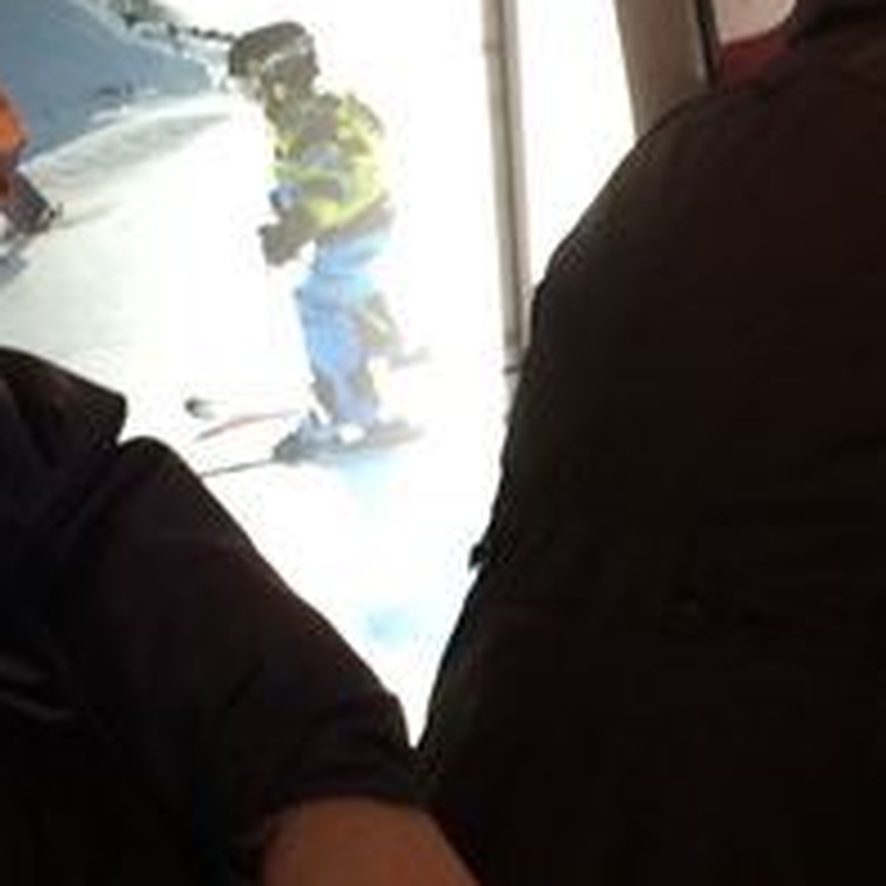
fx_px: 3764
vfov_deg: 13.4
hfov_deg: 13.1
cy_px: 522
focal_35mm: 130
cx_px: 1075
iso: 100
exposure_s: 1/33
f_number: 2.2
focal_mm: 4.15
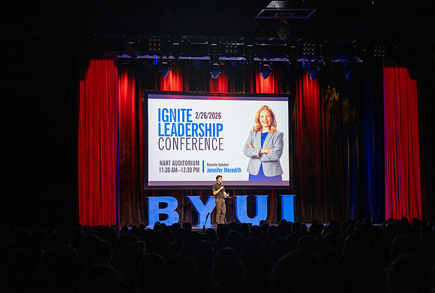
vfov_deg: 18.5
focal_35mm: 74
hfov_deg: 27.2
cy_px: 137
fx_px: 897
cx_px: 226
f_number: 4
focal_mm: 69
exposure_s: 1/160
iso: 500
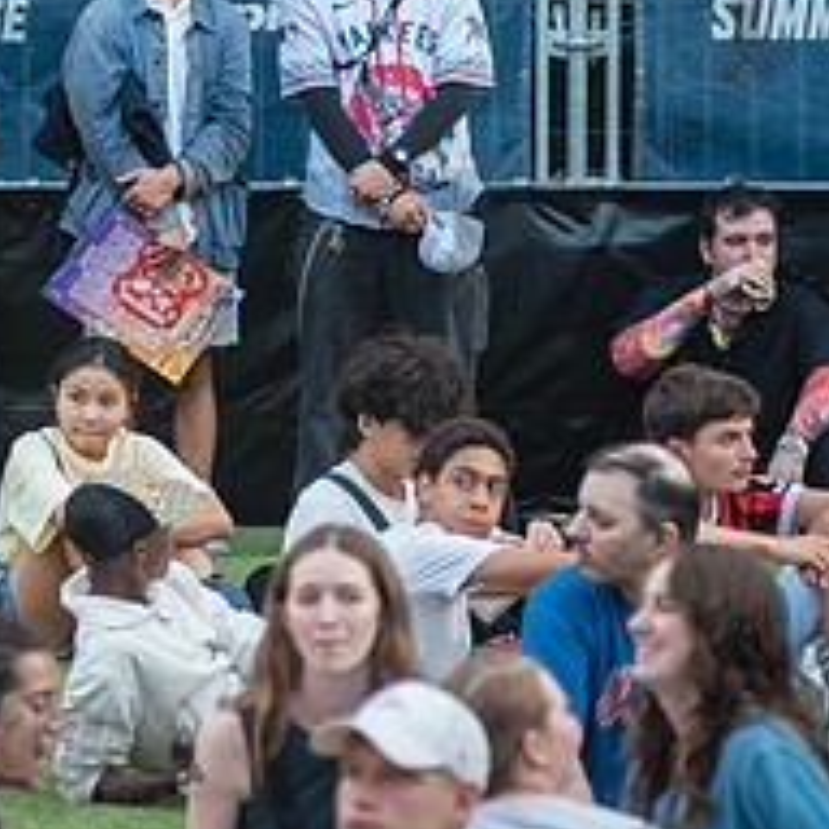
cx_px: -116
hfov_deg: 4.5
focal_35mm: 386
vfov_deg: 4.5
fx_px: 10459
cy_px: 7
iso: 2000
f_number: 4
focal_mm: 145
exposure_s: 1/500
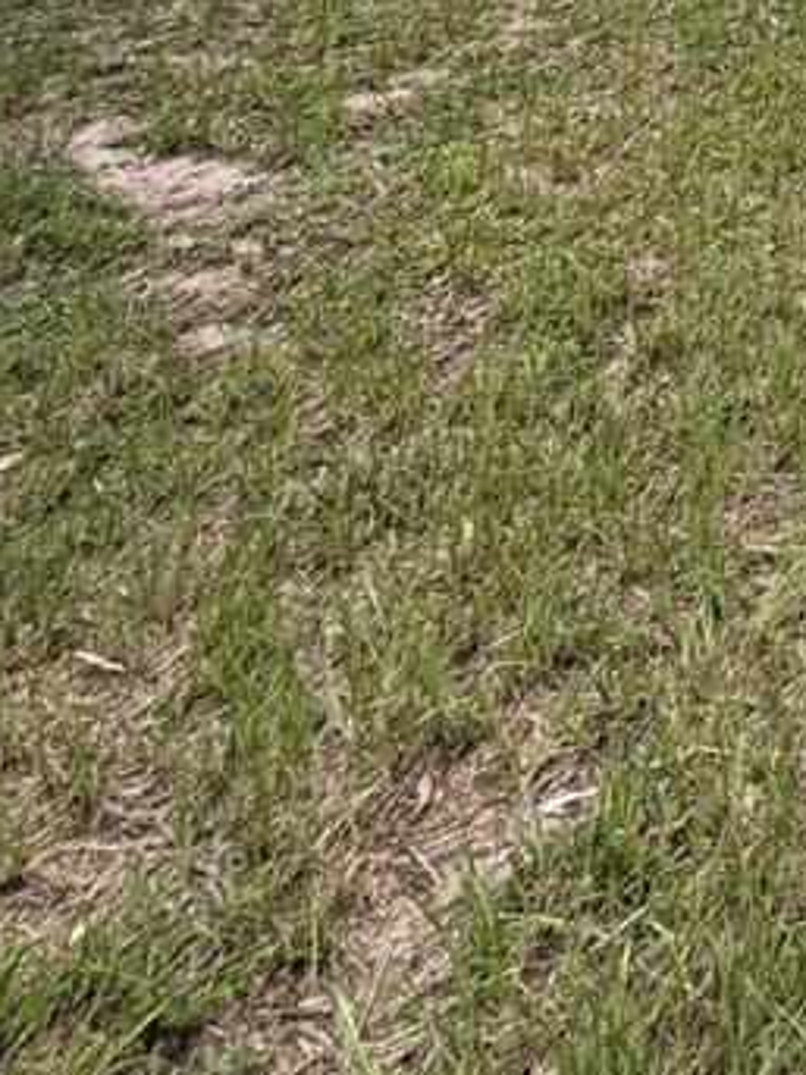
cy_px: -683
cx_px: 1233
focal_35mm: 49
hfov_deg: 23.3
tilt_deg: +9.0
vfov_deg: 24.9
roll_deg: -0.9
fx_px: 1522
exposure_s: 1/770
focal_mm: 2.22
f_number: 2.2
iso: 32
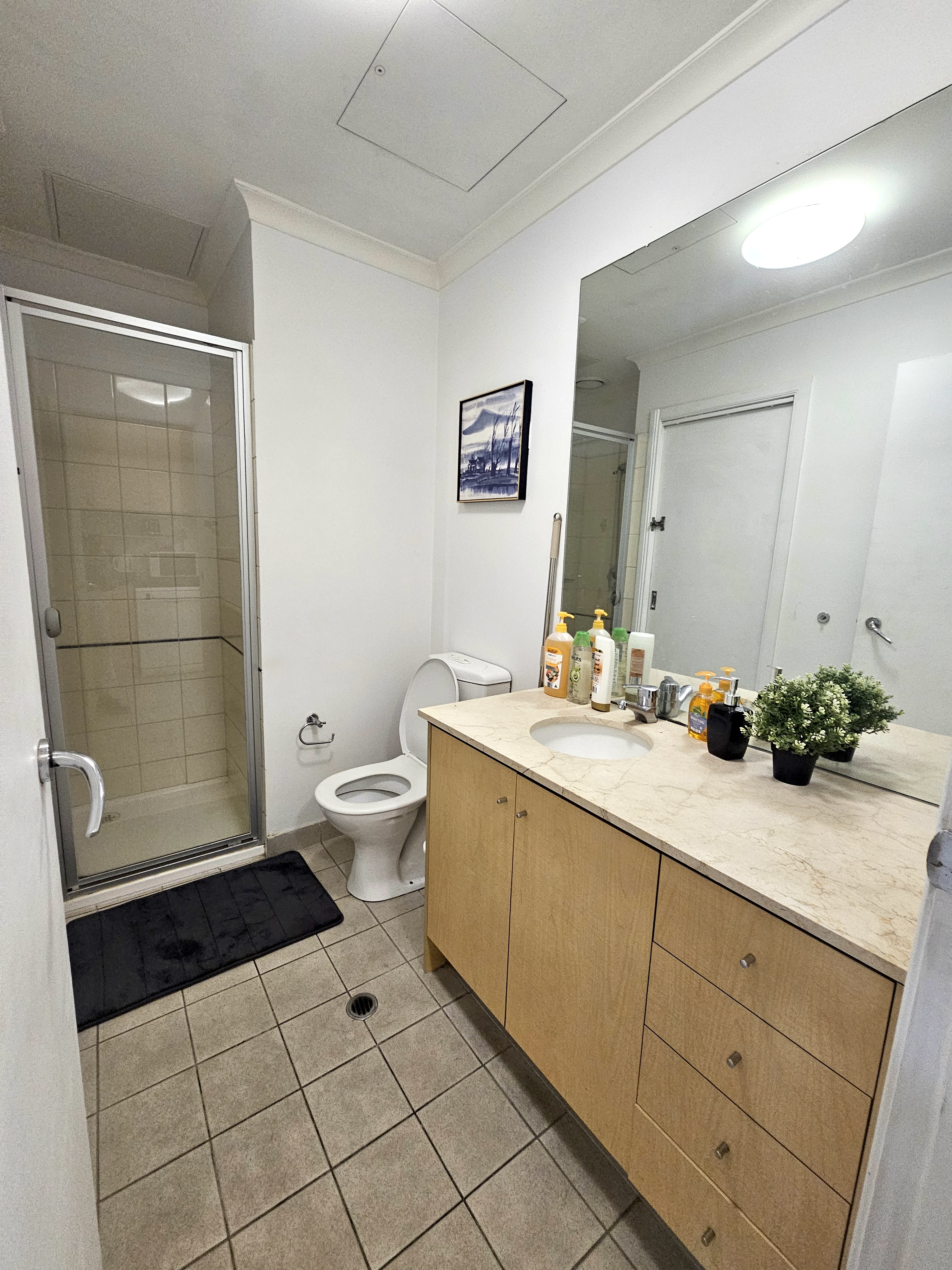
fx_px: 477
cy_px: 635
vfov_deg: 106.2
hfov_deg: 89.9
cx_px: 476
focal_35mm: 13
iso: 640
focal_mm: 2.2
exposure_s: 1/33.3
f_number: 2.2
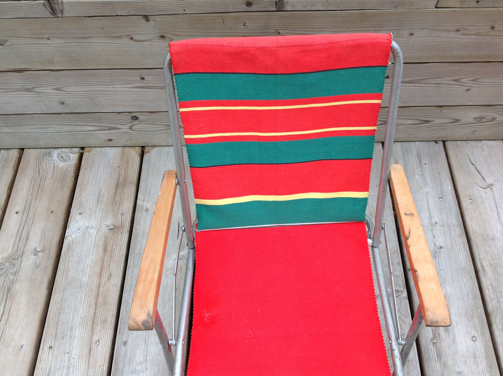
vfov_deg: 40.6
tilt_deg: -58.4
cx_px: 252
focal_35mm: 35
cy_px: 188
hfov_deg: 52.7
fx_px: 508
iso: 50
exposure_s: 1/355
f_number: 2.4
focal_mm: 4.28
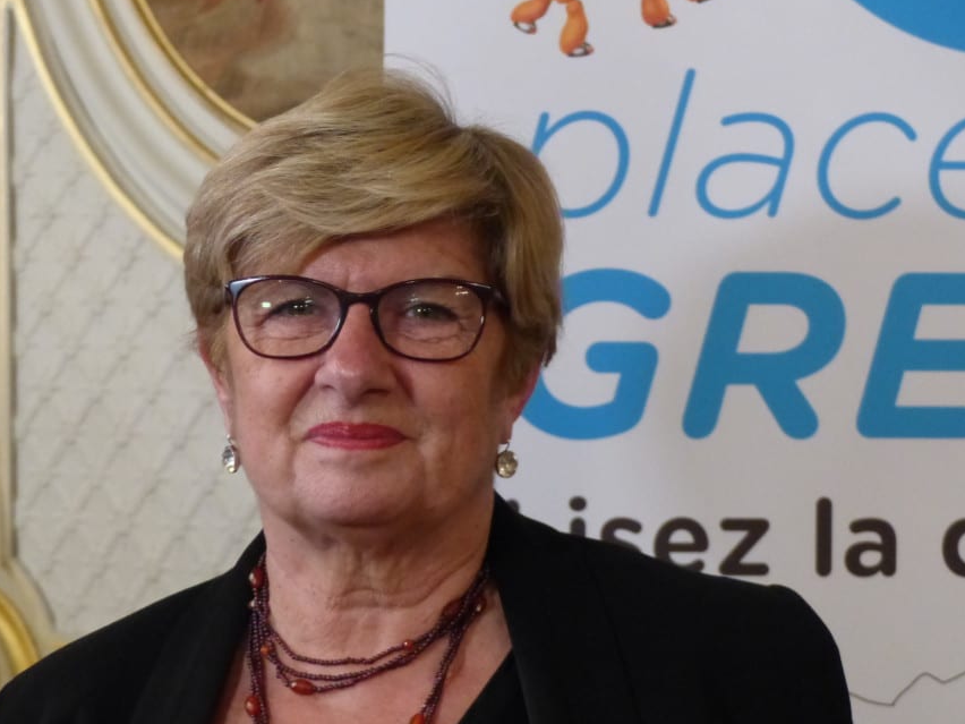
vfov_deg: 11.6
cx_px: 446
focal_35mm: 128
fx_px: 3568
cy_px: 415
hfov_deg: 15.4
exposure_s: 1/60
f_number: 2.8
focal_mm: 19.6
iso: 800
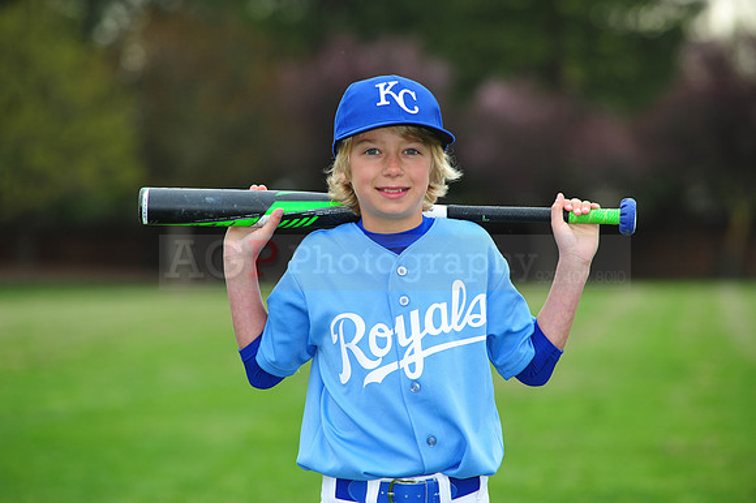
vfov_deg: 7.4
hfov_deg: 11.1
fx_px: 3883
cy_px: 252
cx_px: 378
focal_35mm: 185
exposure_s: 1/640
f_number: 5
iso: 400
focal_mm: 185
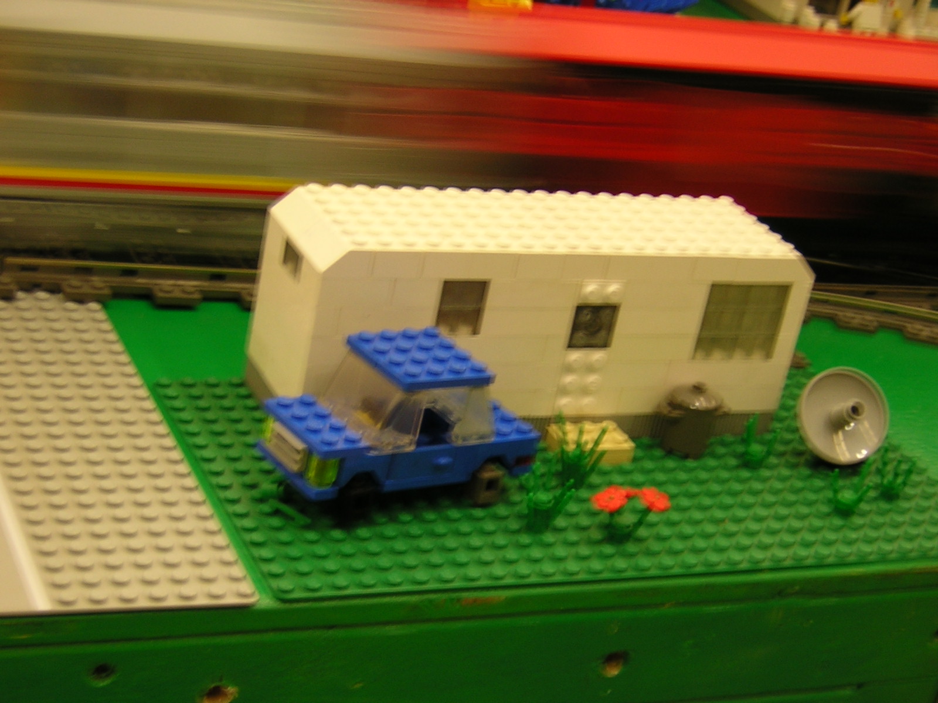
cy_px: 352
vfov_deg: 19.9
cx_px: 469
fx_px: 2005
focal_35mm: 74
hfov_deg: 26.3
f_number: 3.8
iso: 100
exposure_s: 1/5.3
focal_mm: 9.6
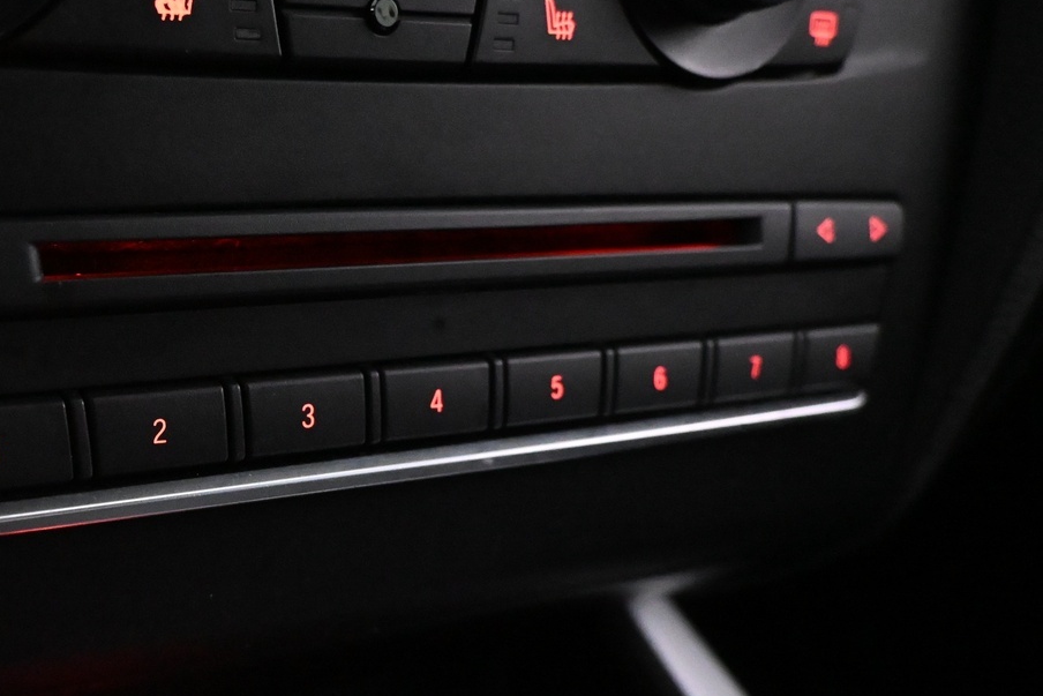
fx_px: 1246
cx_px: 187
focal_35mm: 43
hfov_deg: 43.0
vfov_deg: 31.2
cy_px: 375
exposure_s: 1/60
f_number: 3.5
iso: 7200
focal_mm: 16
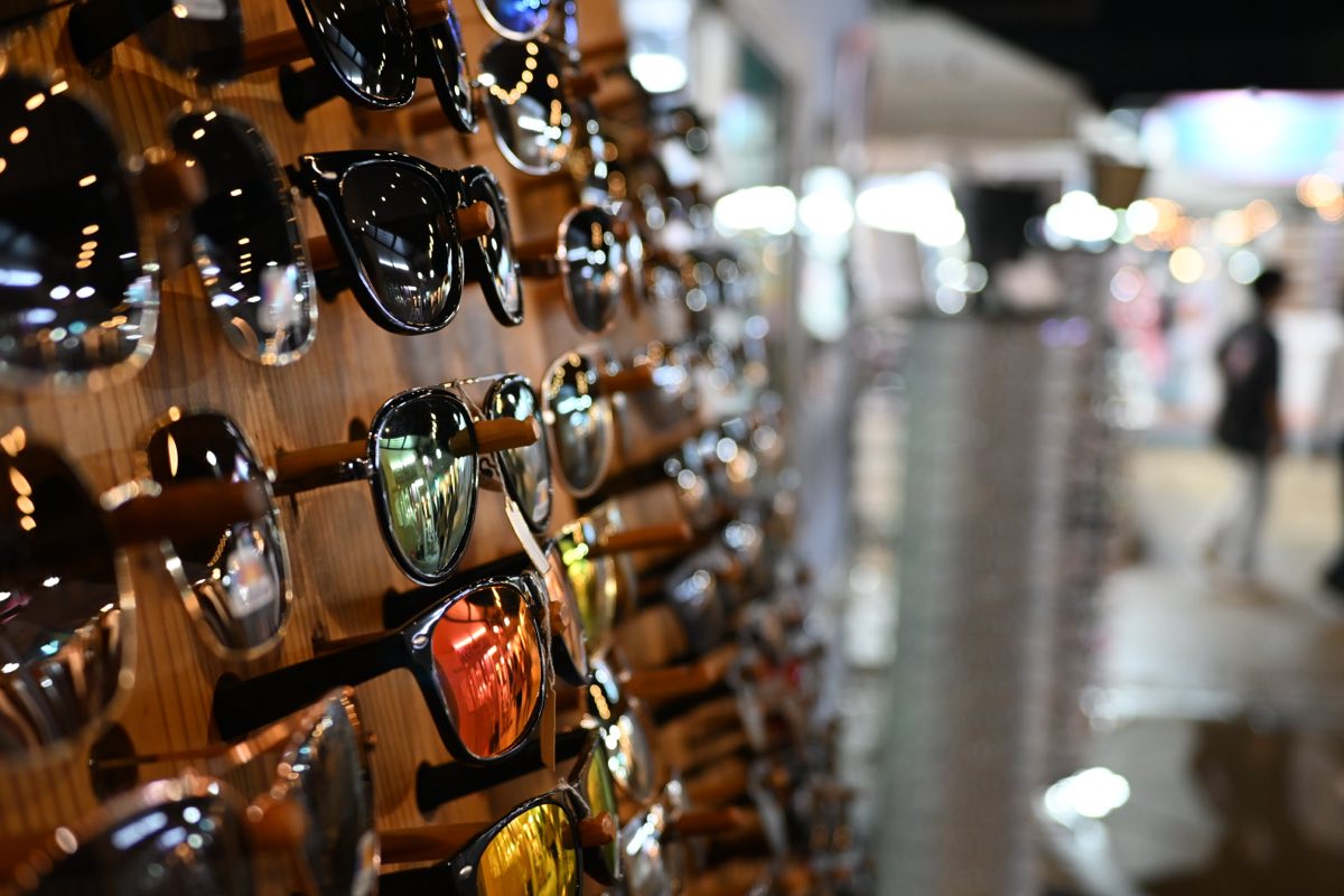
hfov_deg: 46.4
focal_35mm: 42
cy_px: 448
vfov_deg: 31.9
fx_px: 1568
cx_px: 672
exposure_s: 1/125
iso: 1100
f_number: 2.8
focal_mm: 28
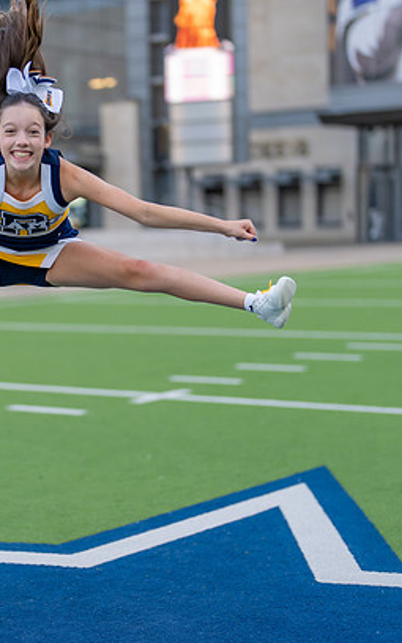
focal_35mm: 85
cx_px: 54
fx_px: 1490
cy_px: 333
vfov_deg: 24.4
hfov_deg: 15.2
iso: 250
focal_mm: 50
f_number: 1.2
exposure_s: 1/1250
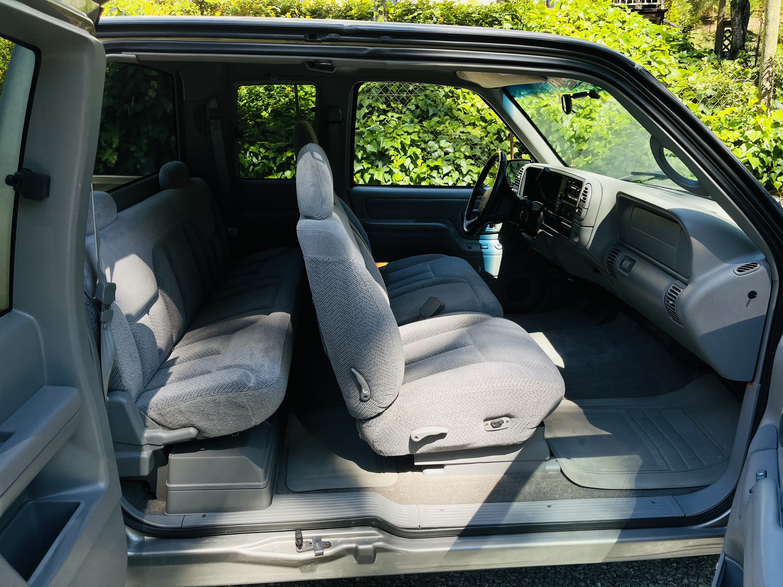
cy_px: 294
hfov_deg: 67.3
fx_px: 588
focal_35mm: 26
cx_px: 392
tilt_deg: -14.9
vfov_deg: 53.1
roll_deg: +0.7
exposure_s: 1/527
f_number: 1.6
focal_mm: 5.1
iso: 50
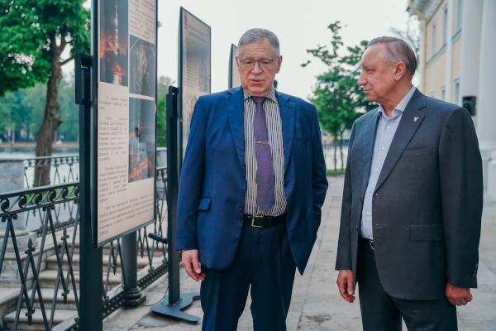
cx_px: 248
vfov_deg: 31.1
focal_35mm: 43
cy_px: 166
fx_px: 595
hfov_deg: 45.2
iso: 4000
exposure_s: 1/250
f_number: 3.5
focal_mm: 43.2
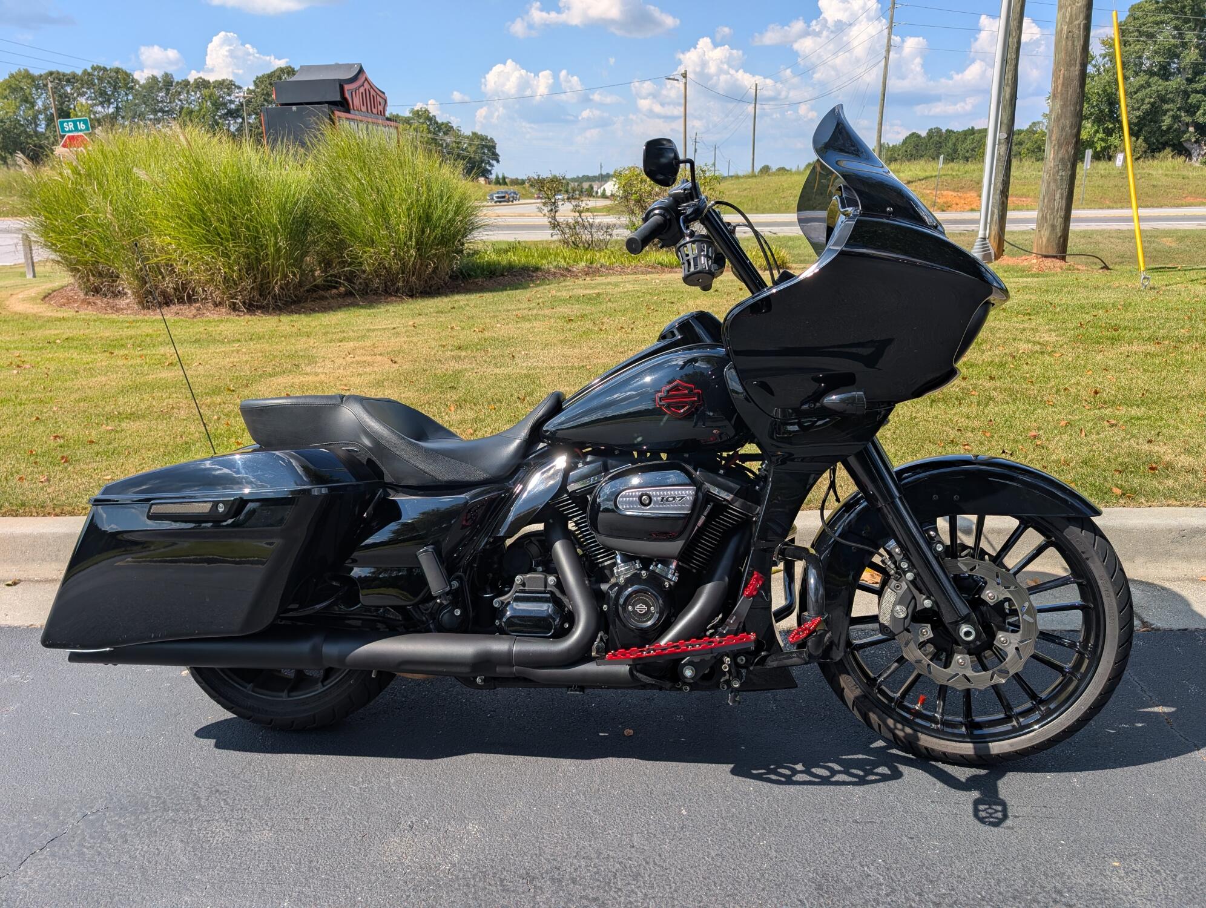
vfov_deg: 56.9
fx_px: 837
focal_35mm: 24
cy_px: 454
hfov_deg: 71.5
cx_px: 603
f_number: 1.68
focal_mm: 6.9
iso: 20
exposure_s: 1/794
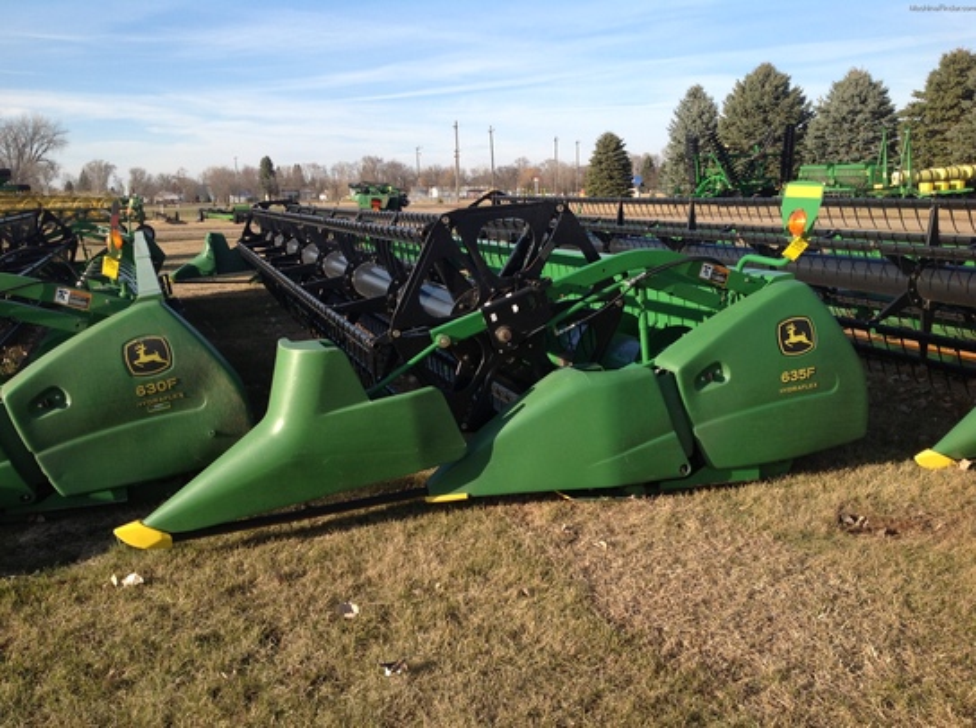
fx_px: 985
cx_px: 488
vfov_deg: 40.6
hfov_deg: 52.7
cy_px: 364
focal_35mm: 35
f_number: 2.4
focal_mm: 4.28
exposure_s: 1/944
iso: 50
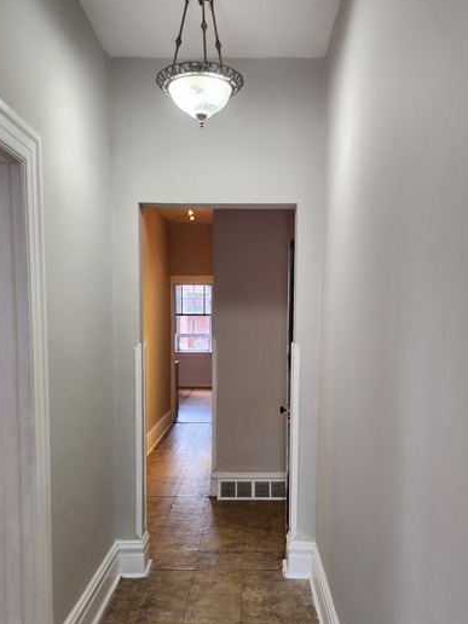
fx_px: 559
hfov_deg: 45.4
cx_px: 250
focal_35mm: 31
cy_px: 356
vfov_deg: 58.1
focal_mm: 5
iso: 320
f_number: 1.8
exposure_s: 1/120
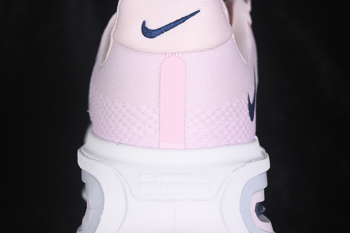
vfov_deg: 18.2
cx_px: 175
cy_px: 116
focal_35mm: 75
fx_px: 729
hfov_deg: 27.0
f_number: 7.1
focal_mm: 50
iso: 160
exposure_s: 1/60
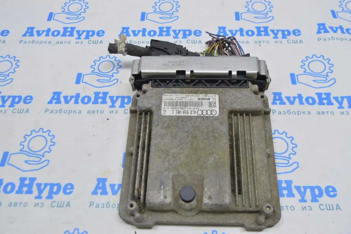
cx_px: 176
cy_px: 117
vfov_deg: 39.9
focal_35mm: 33
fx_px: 321
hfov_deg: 57.3
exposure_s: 1/20
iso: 400
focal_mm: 22
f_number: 5.6
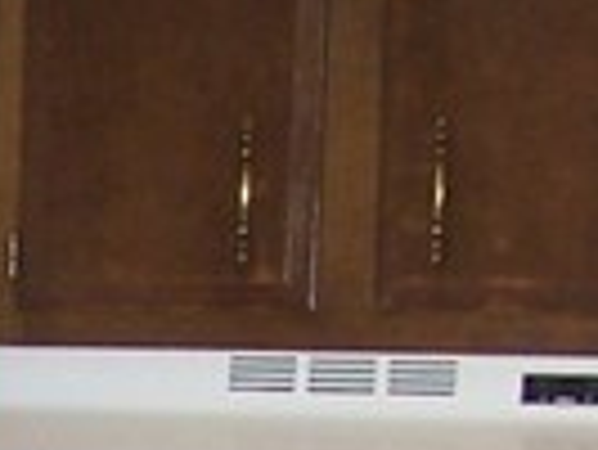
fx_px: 5066
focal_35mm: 293
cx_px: -616
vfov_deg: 4.9
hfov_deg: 6.5
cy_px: 1210
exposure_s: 1/60
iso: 140
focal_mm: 6.3
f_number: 2.8
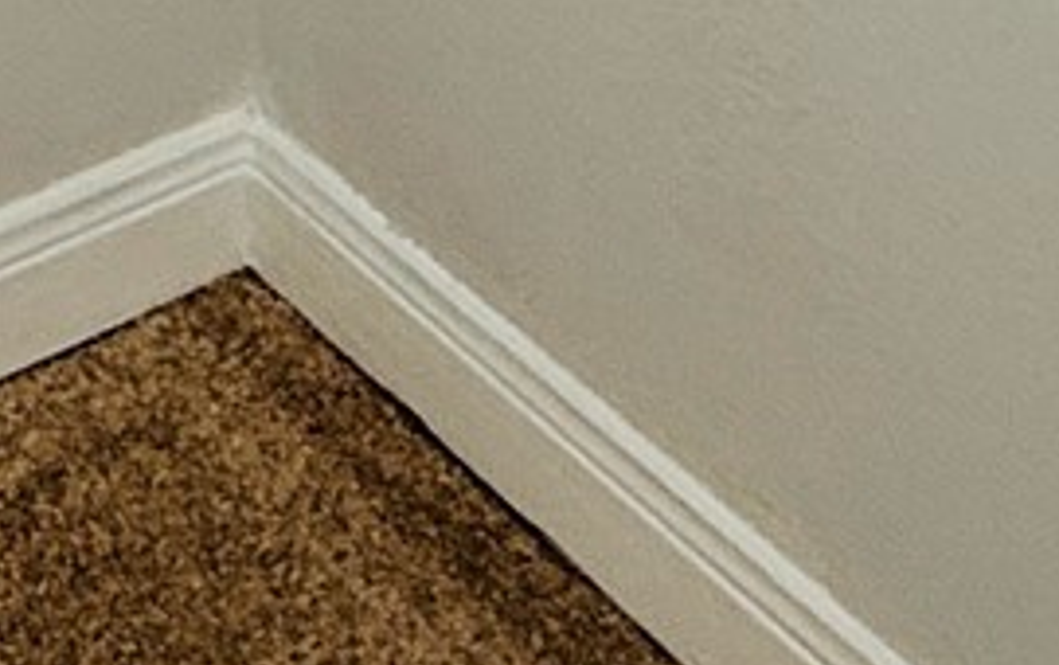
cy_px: -1952
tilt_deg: -0.8
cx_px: -254
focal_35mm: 112
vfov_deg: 7.9
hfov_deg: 17.6
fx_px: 3236
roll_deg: -0.2
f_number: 2.2
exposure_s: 1/120
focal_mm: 2.22
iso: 125
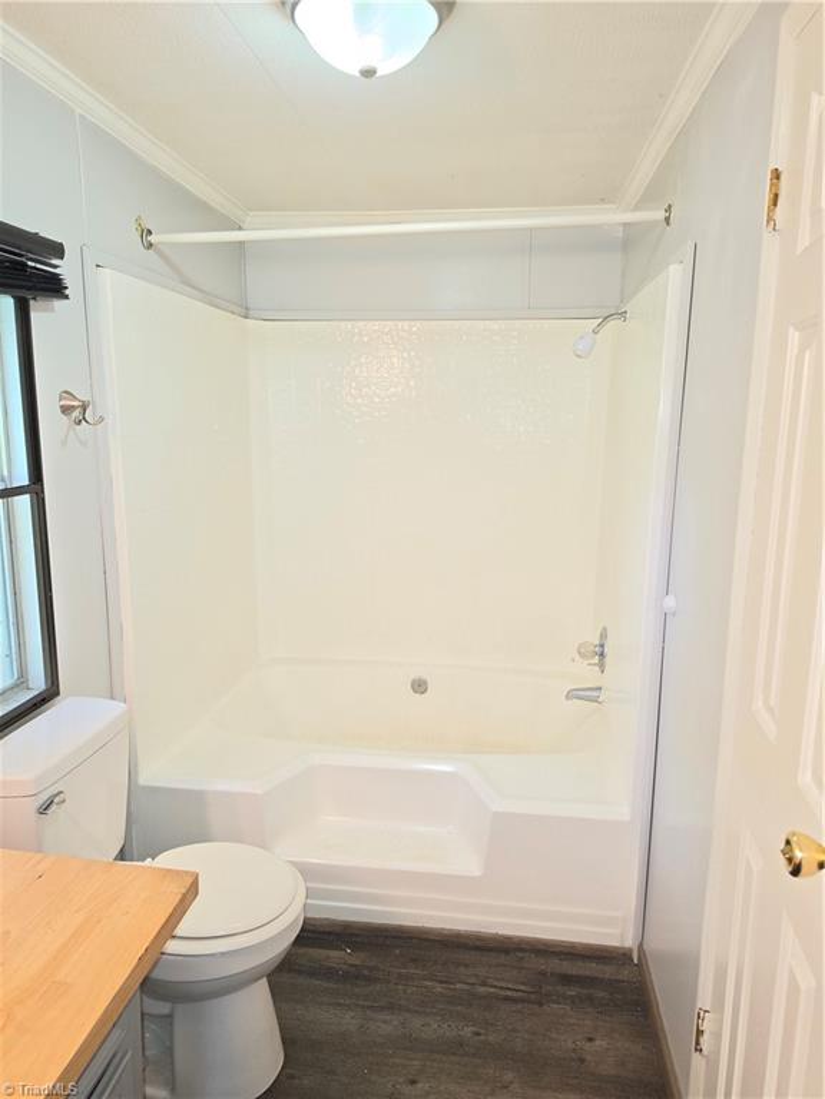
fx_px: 731
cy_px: 550
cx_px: 412
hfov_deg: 58.9
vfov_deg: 73.9
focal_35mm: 23
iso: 40
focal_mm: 6.5
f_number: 1.4
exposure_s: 1/60
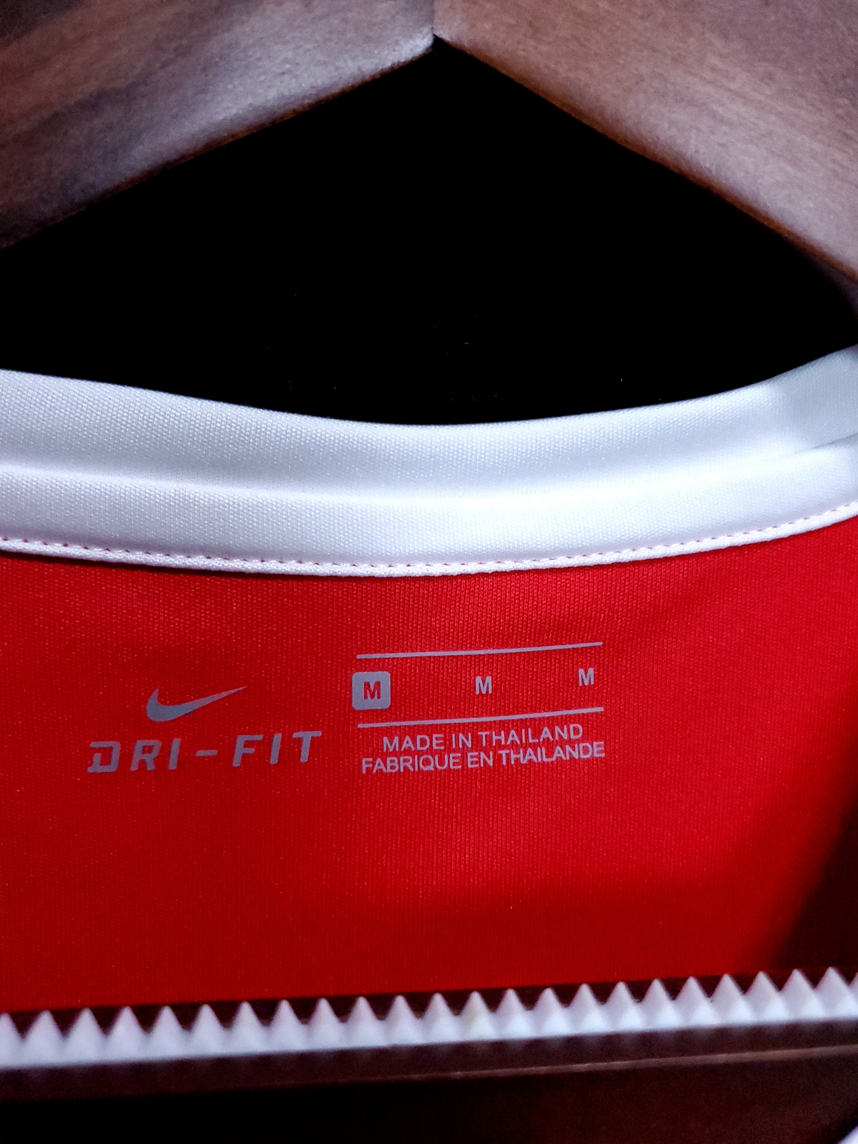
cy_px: 572
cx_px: 429
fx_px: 859
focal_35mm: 26
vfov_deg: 67.3
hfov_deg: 53.1
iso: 640
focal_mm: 4.3
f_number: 1.5
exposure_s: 1/60
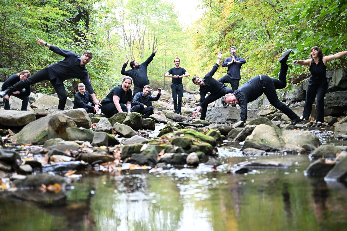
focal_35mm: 56
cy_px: 116
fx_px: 540
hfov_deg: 35.6
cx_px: 174
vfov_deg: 24.2
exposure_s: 1/160
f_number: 2.8
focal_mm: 56
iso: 800
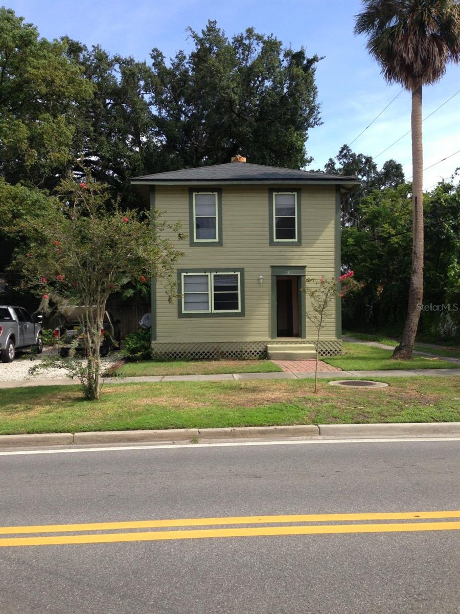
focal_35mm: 33
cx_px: 230
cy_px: 307
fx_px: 585
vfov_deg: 55.4
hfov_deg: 42.9
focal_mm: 4.13
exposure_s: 1/834
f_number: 2.4
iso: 50
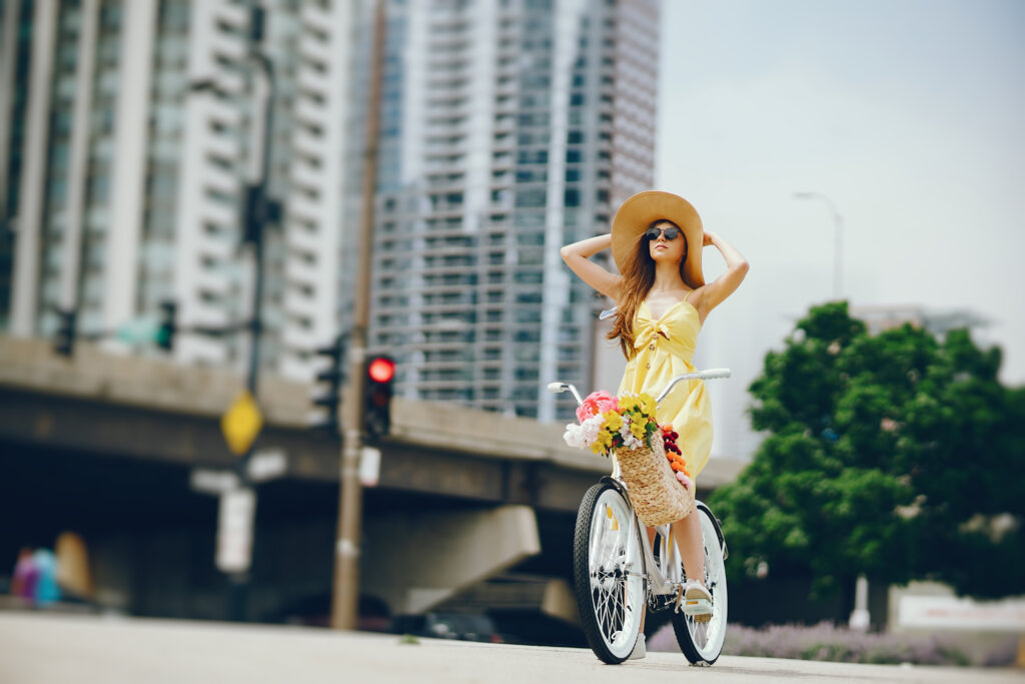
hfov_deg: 23.9
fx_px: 2420
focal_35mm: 85
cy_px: 342
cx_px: 512
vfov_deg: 16.1
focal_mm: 85
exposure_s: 1/3200
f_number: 1.8
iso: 100
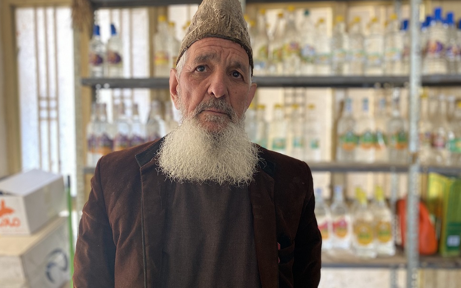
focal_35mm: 28
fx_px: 352
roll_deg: -0.1
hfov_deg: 66.5
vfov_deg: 44.5
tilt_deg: -3.9
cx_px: 227
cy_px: 153
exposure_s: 1/60
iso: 250
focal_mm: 4.25
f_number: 1.8
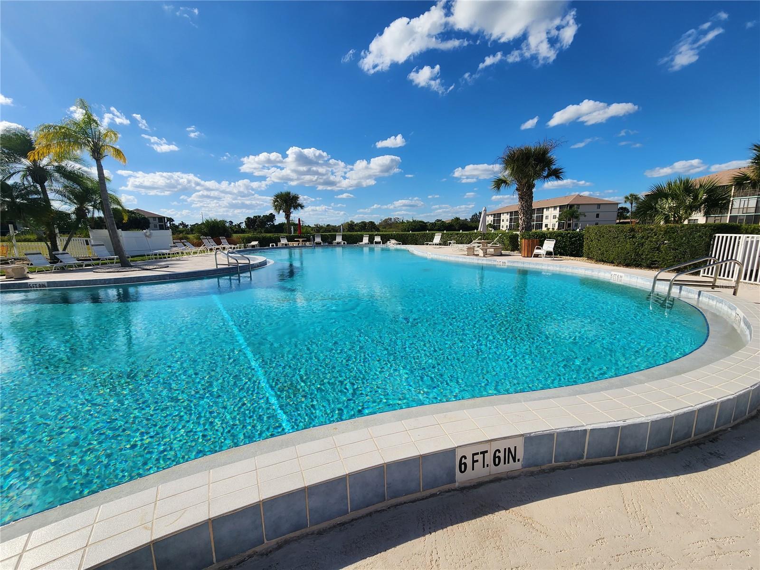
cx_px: 380
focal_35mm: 13
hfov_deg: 106.2
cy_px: 285
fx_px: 285
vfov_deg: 89.9
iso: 50
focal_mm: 2.2
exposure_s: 1/3409
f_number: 2.2
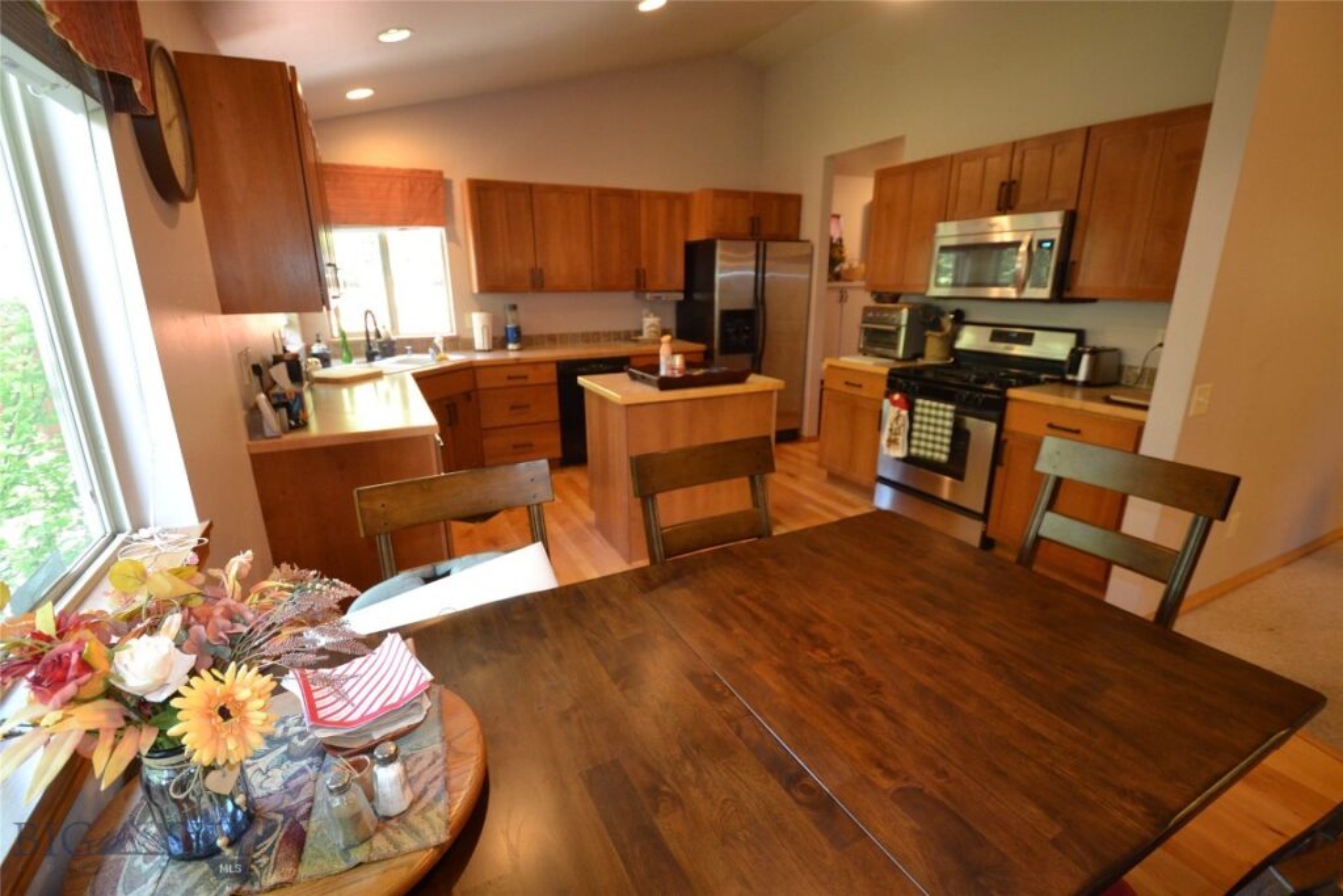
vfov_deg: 77.3
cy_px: 448
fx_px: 560
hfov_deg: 100.4
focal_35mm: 15
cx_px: 672
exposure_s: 1/60
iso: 1000
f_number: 3.5
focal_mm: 10
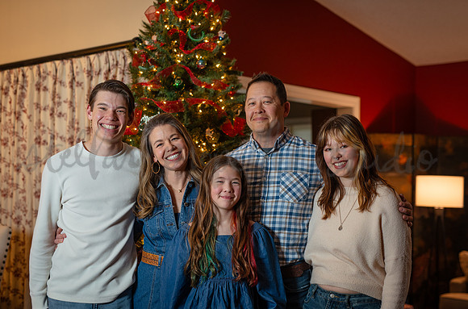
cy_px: 168
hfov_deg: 36.3
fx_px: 713
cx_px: 253
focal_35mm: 55
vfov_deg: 24.4
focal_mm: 50
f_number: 2.2
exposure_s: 1/125
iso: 400
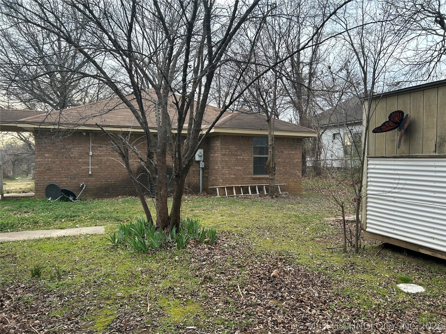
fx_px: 335
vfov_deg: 53.1
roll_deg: +0.5
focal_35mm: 26
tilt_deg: +0.4
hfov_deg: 67.3
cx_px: 223
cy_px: 167
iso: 40
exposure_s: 1/220
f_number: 1.5
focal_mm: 5.7
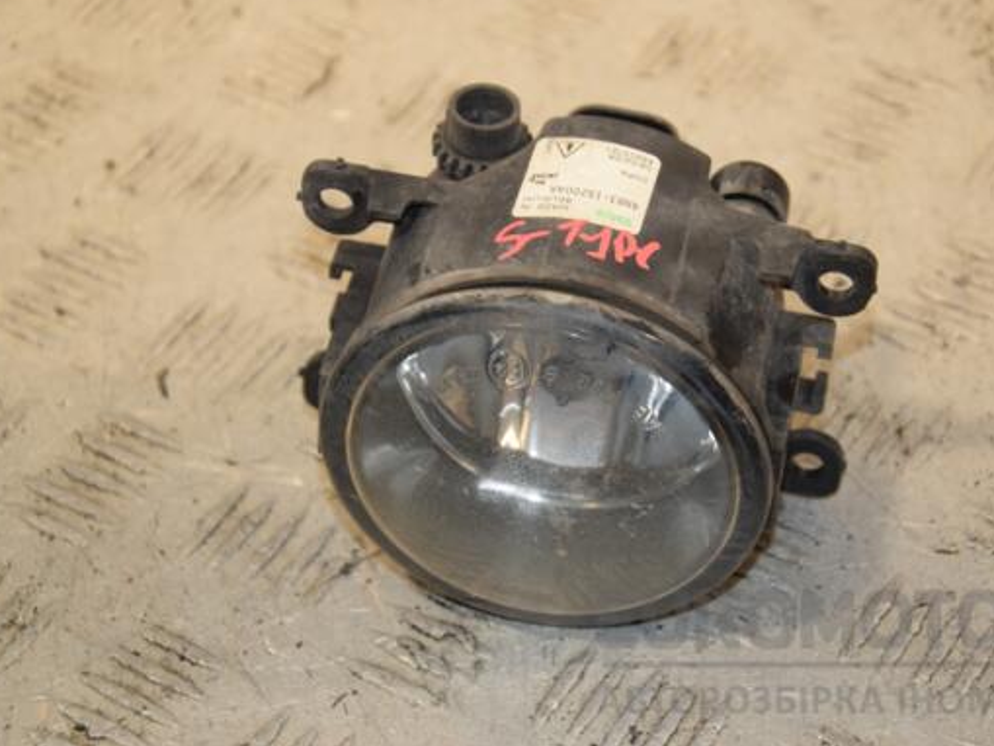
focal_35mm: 119
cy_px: 359
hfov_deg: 16.5
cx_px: 560
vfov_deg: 12.5
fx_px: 3418
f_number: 6.3
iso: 800
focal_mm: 70
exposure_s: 1/200
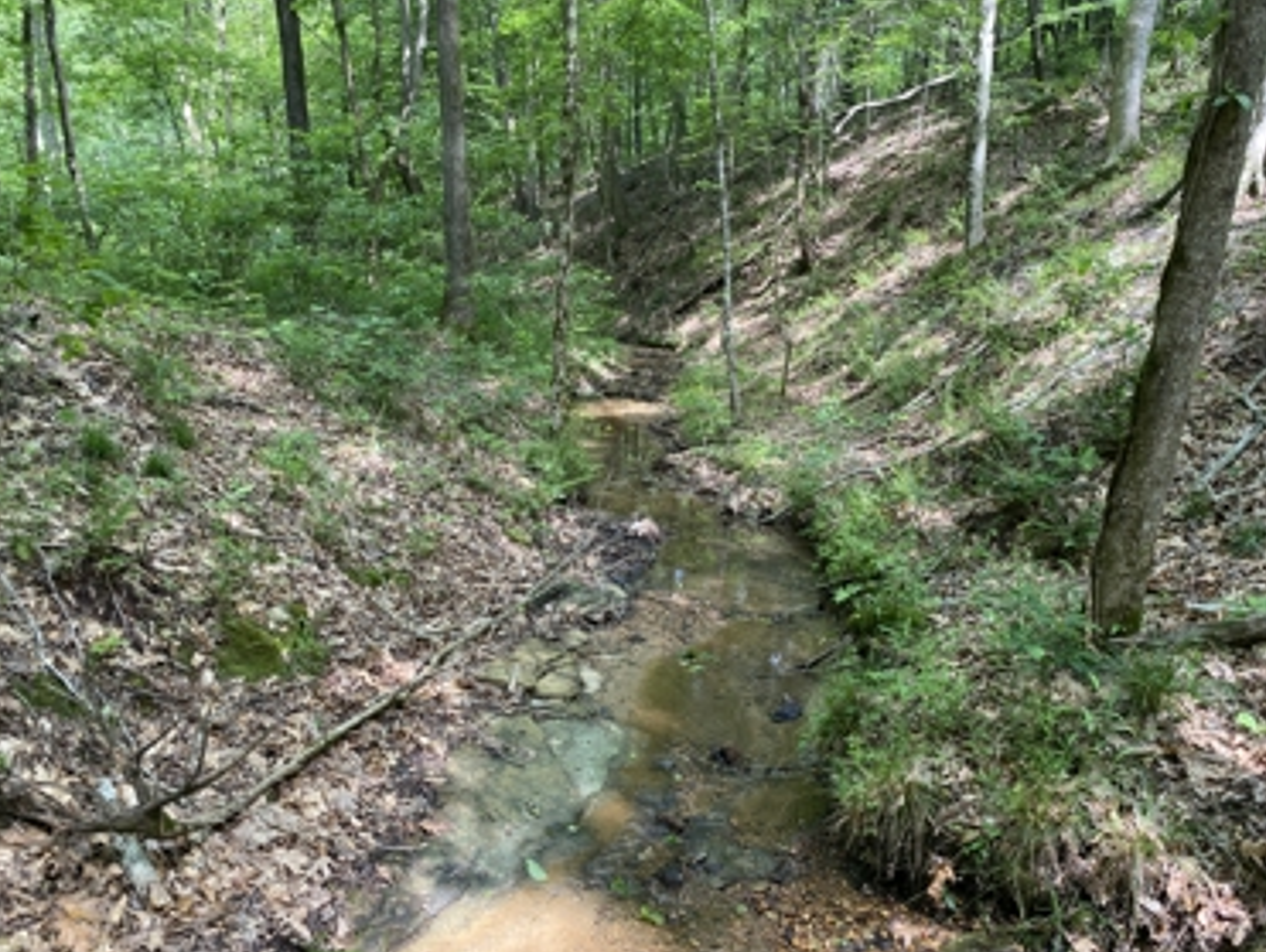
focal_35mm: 28
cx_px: 669
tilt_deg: -12.6
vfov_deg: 49.8
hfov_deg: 63.3
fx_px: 1025
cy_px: 502
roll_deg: -1.0
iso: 64
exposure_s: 1/121
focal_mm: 4.25
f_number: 1.8
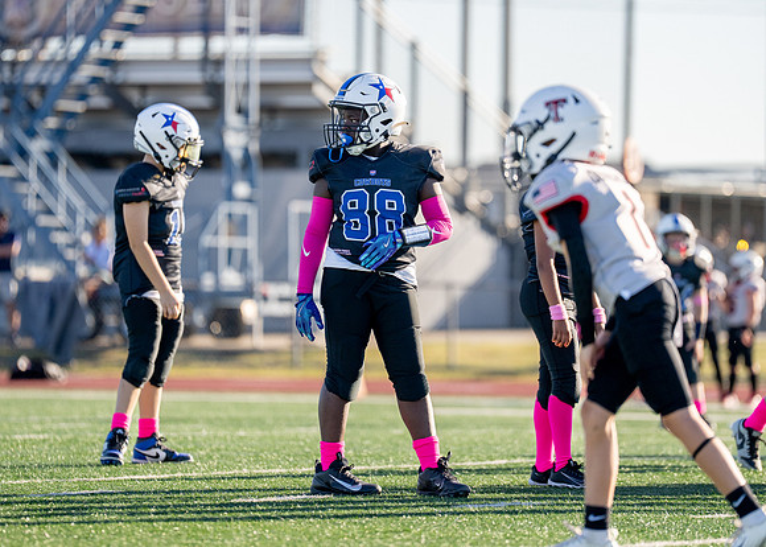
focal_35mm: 280
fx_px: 6099
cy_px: 252
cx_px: 423
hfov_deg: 7.2
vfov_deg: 5.1
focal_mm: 200
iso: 160
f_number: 2.8
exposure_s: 1/2500
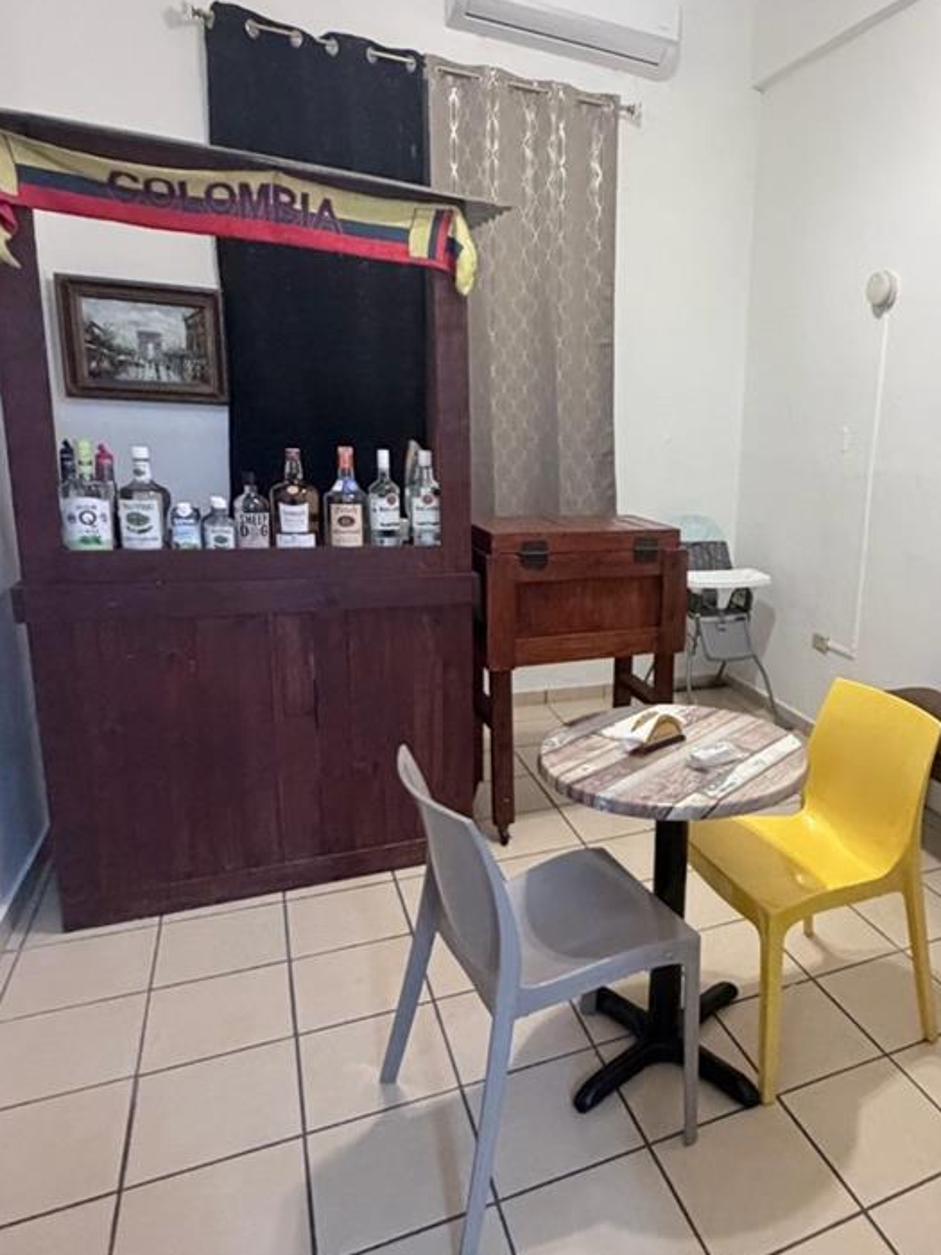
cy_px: 608
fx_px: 870
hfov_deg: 54.2
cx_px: 704
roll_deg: -3.1
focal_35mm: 24
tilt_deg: -12.8
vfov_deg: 71.6
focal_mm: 2.22
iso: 640
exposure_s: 1/60
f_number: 2.2
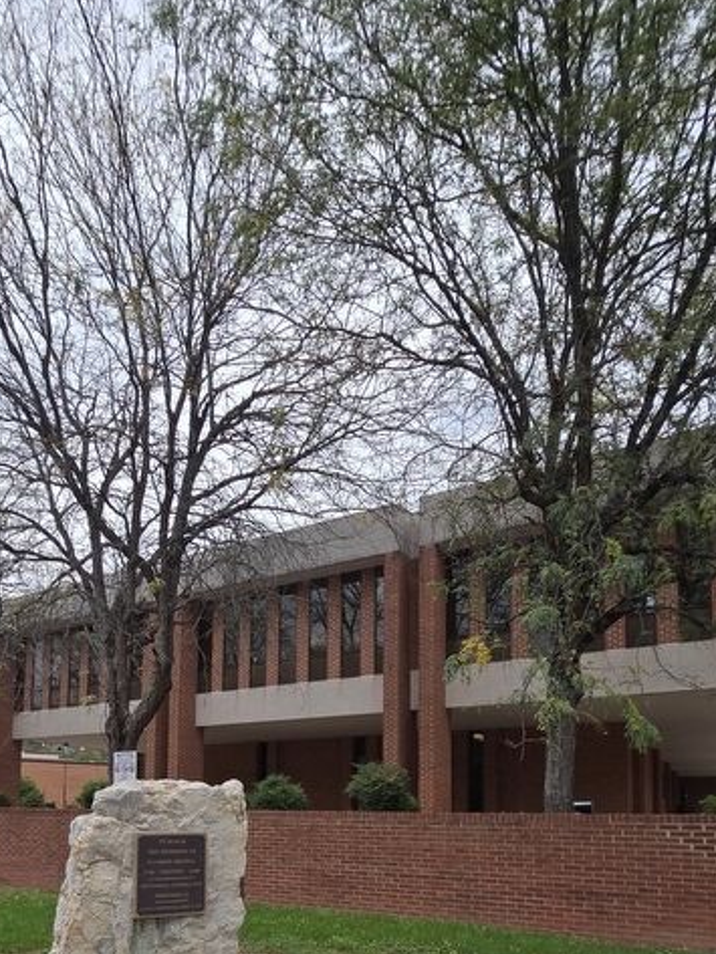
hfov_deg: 61.0
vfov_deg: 69.0
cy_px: 762
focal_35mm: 22
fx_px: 606
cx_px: 325
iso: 50
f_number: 2.2
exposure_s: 1/885
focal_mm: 2.2
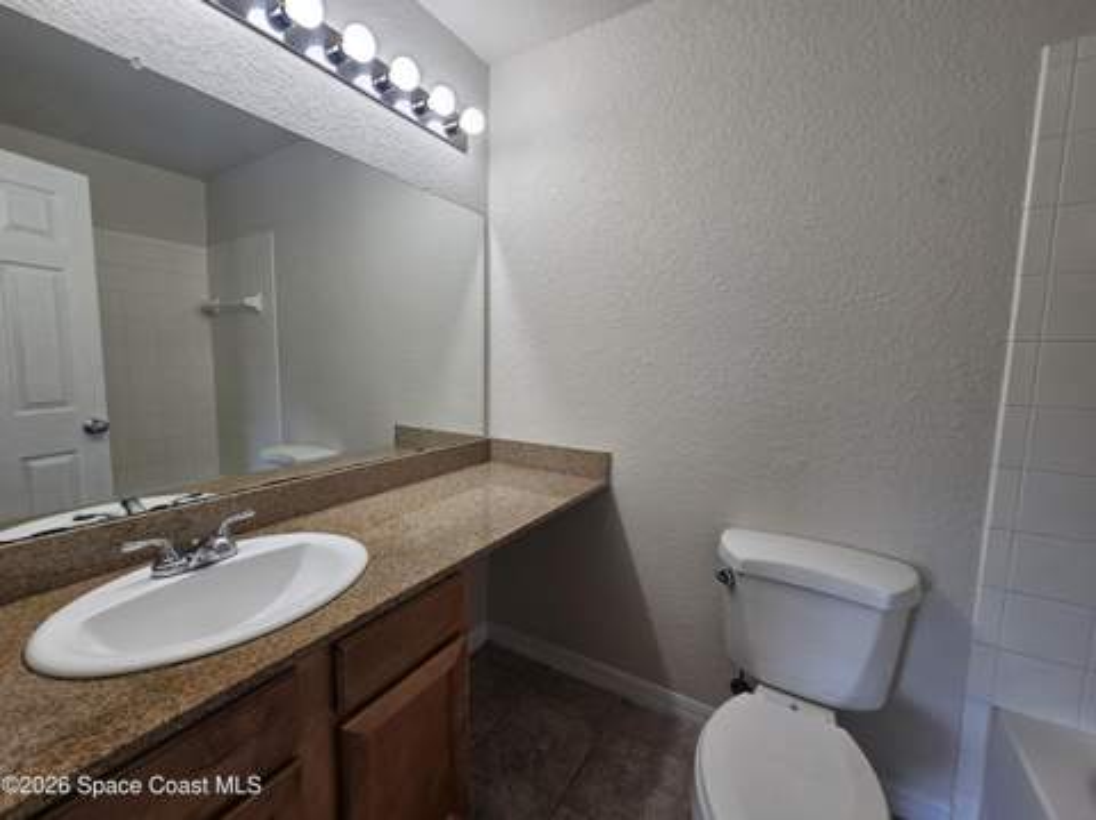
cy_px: 410
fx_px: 411
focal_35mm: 13
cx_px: 548
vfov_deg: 89.8
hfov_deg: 106.2
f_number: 2.2
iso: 80
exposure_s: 1/120
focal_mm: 2.2
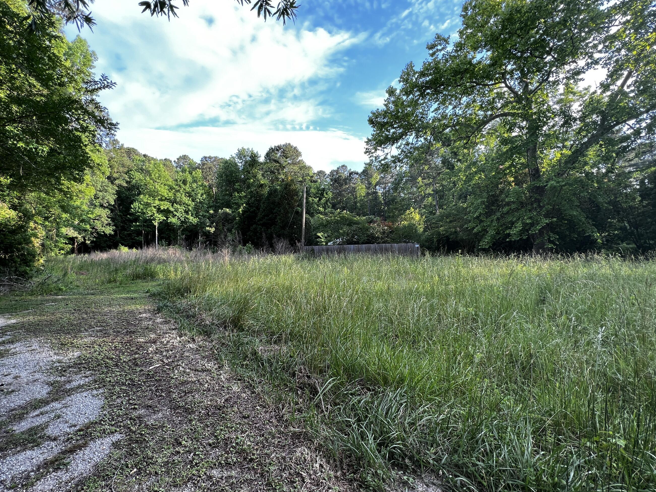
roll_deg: +0.9
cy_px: 266
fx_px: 284
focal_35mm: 15
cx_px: 322
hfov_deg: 98.2
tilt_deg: -3.8
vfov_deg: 81.6
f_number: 1.8
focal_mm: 1.57
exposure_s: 1/100
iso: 32
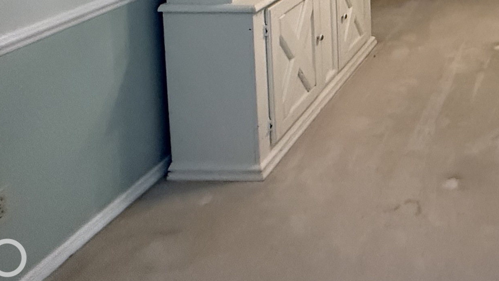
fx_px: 503
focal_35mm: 38
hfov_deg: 41.6
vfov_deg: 24.1
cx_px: 554
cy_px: -146
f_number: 2.2
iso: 640
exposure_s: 1/60
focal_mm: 2.22
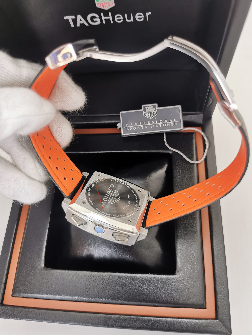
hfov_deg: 51.4
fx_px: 262
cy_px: 168
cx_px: 126
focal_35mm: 27
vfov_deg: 65.3
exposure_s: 1/100
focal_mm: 5.56
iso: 200
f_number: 1.6
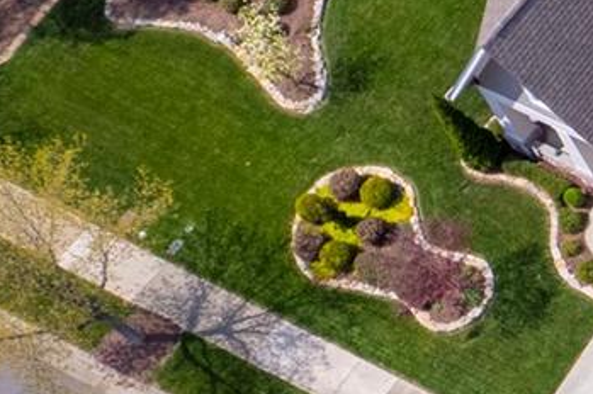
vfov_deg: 10.6
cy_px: 196
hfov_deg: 12.3
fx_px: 2123
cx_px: 1451
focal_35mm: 129
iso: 200
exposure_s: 1/1600
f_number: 2.8
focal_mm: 8.38
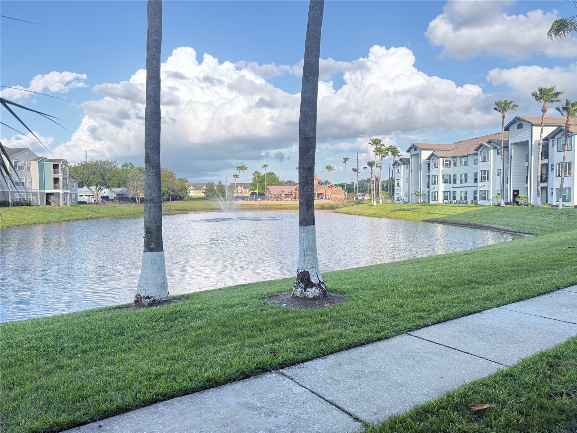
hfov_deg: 71.6
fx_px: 400
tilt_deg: -1.7
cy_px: 216
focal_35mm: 24
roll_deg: +0.8
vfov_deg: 56.8
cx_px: 288
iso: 100
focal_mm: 6.76
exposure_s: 1/654
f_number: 1.78
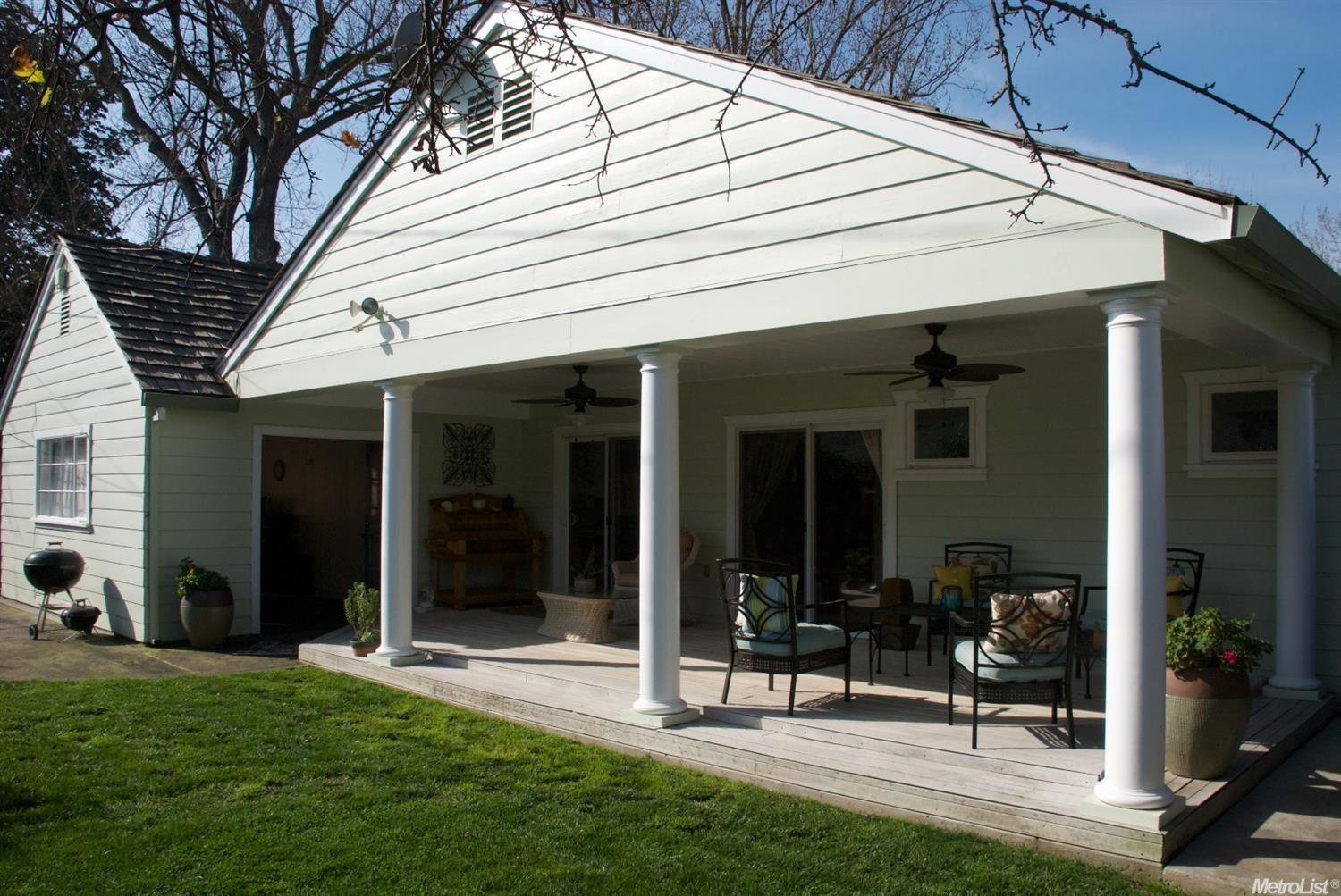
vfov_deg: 48.0
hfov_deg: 67.3
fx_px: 1007
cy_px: 448
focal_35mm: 27
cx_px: 670
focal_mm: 18
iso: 400
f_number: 10
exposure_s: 1/400
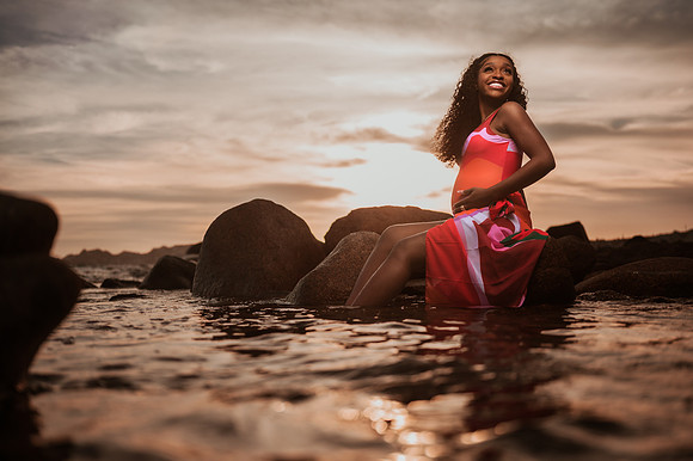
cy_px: 230
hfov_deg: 54.5
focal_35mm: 35
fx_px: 673
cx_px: 346
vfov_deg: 37.8
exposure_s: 1/3200
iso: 100
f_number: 1.8
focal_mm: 35
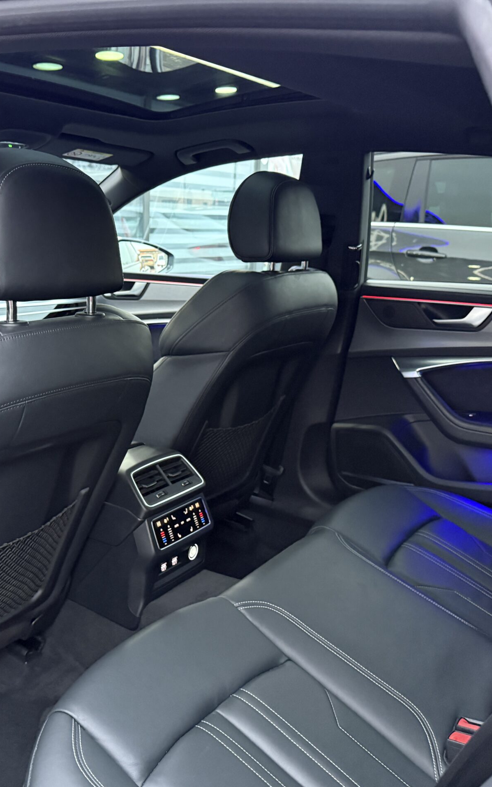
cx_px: 146
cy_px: 394
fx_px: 729
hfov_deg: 36.7
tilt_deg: -11.5
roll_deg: +0.0
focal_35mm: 34
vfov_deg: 56.7
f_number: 1.78
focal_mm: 6.76
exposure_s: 1/40
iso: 800
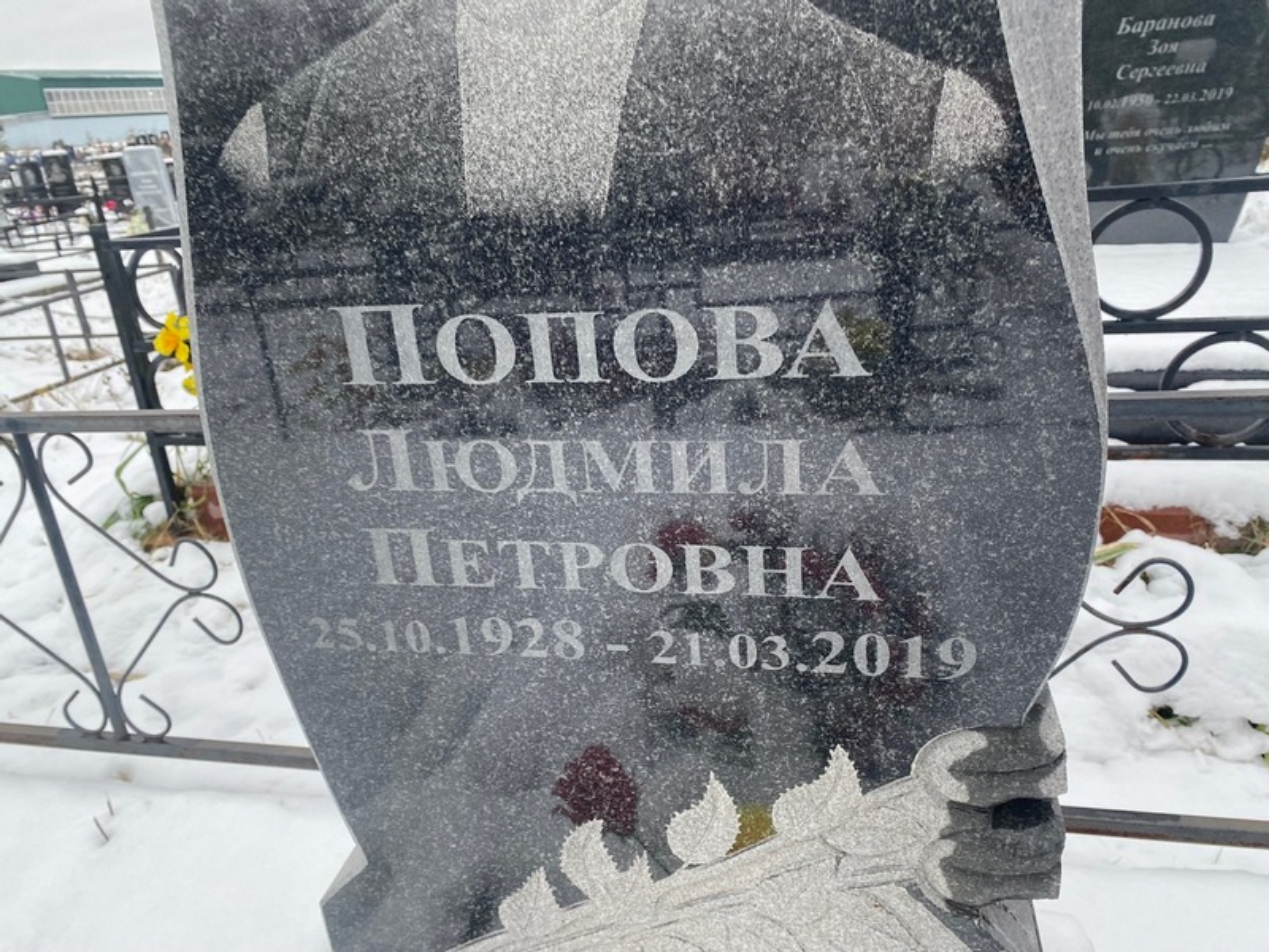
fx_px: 953
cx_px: 634
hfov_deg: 67.3
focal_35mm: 26
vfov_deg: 53.1
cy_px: 476
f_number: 1.8
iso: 32
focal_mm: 4.25
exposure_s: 1/123
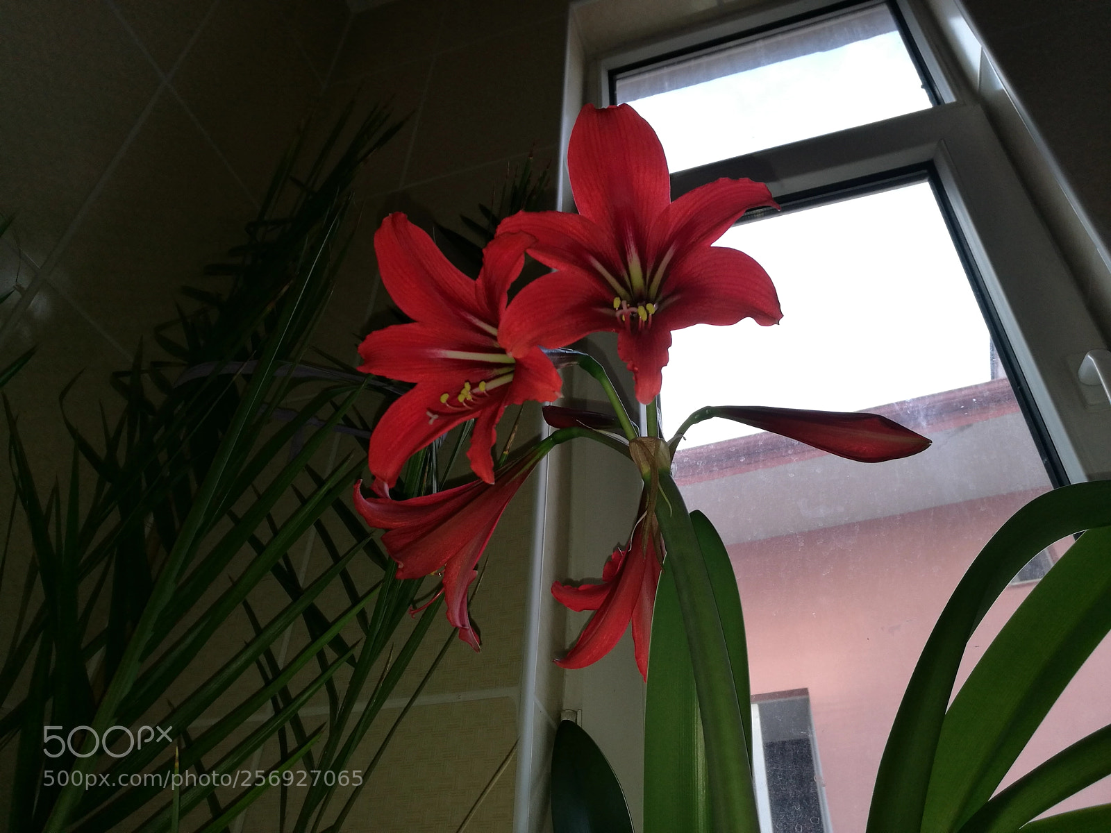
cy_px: 416
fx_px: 867
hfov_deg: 65.3
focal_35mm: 27
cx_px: 556
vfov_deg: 51.4
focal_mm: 4.5
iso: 80
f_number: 2.2
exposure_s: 1/100
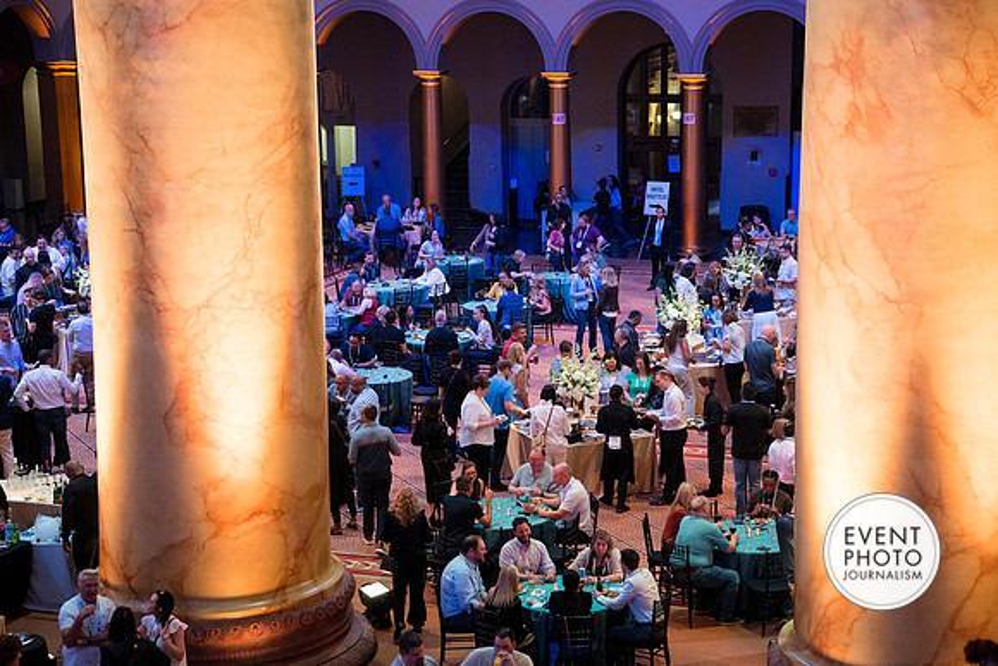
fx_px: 2112
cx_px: 501
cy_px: 331
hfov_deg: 26.6
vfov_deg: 17.9
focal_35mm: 76
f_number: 2.8
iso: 2200
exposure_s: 1/125
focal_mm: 71
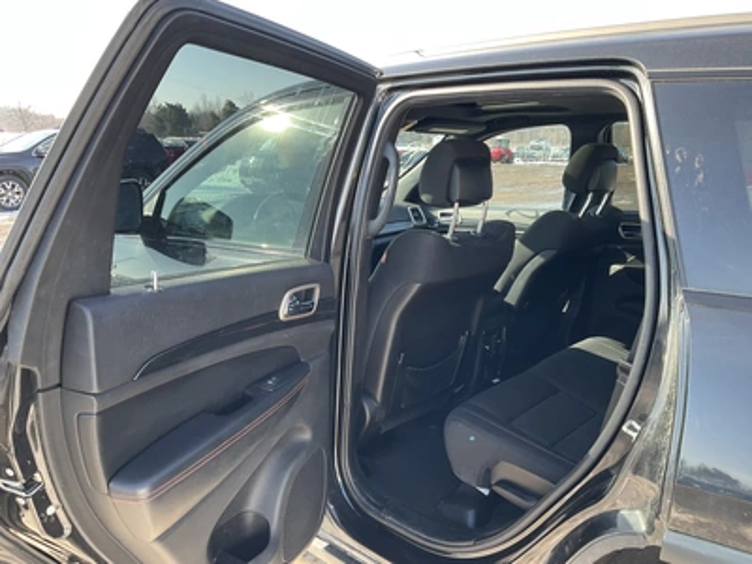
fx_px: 630
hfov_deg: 61.7
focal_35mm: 29
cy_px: 282
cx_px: 376
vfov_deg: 48.2
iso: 20
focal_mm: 3
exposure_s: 1/122
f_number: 1.8
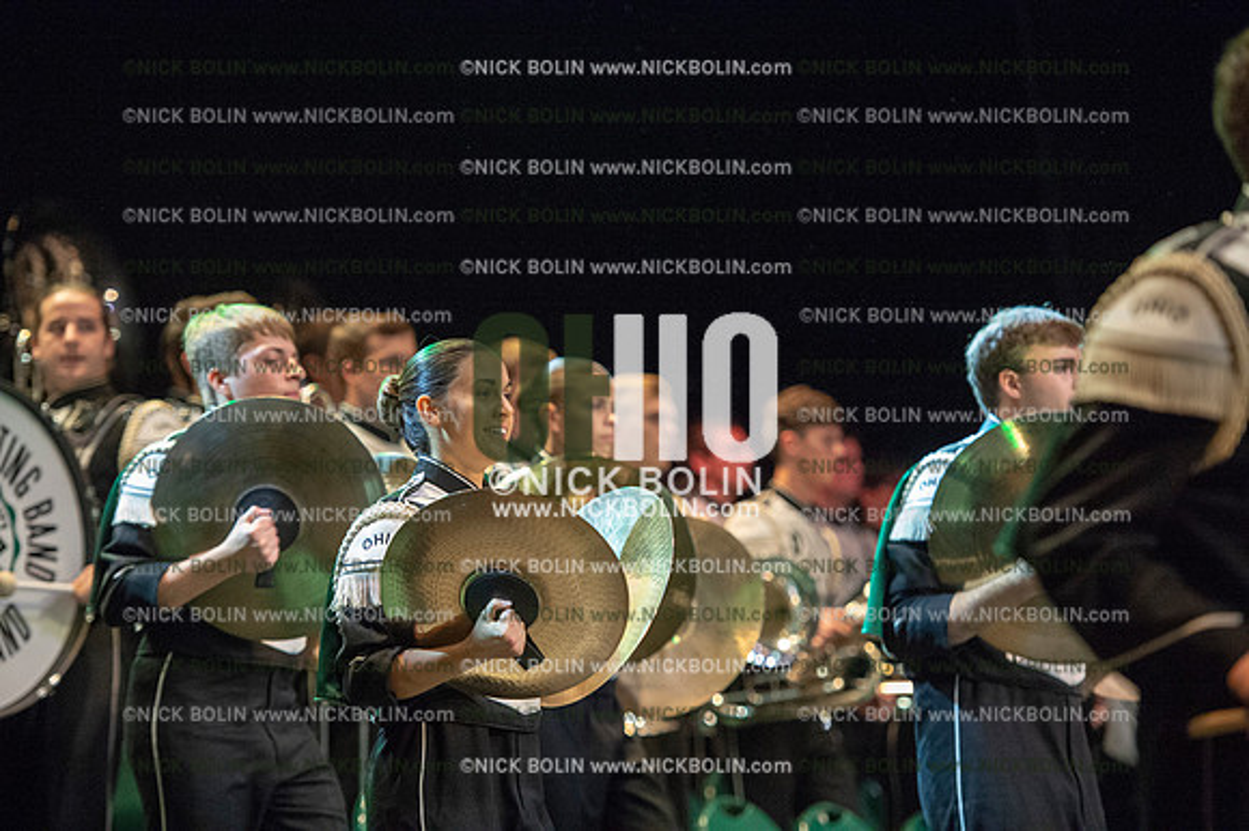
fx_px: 4854
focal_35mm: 140
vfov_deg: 9.8
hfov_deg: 14.7
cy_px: 416
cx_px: 624
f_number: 2.8
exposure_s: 1/2000
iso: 8000
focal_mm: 140
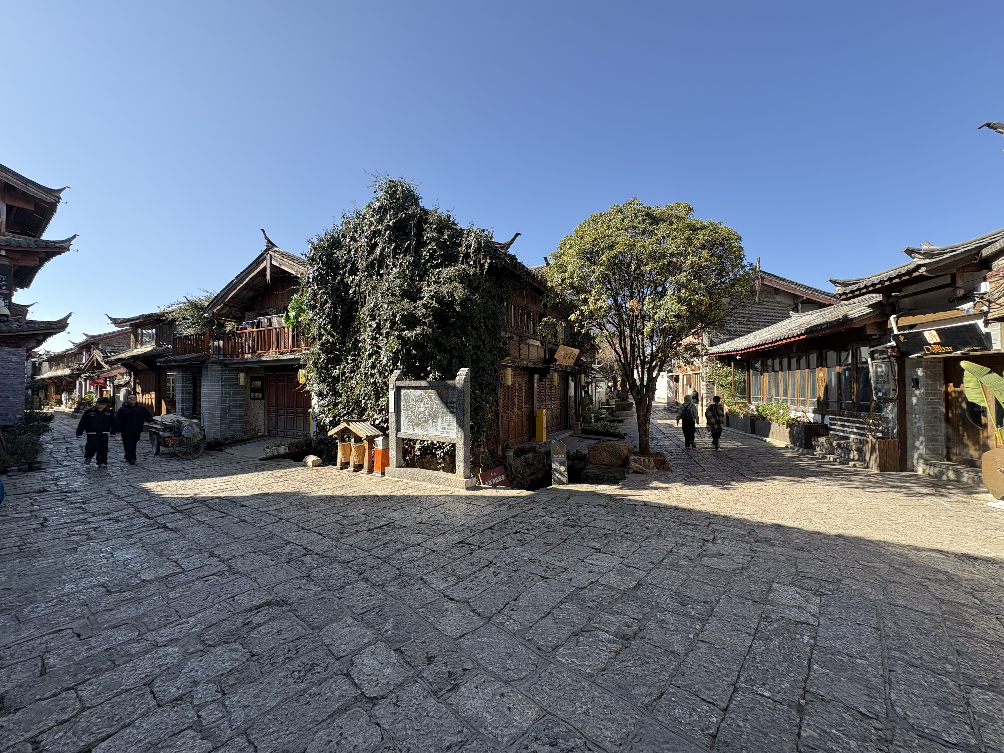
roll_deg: +0.3
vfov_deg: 85.7
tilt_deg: +2.0
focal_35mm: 14
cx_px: 502
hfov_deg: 102.1
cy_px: 376
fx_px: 406
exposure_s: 1/492
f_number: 2.2
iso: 50
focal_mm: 2.22
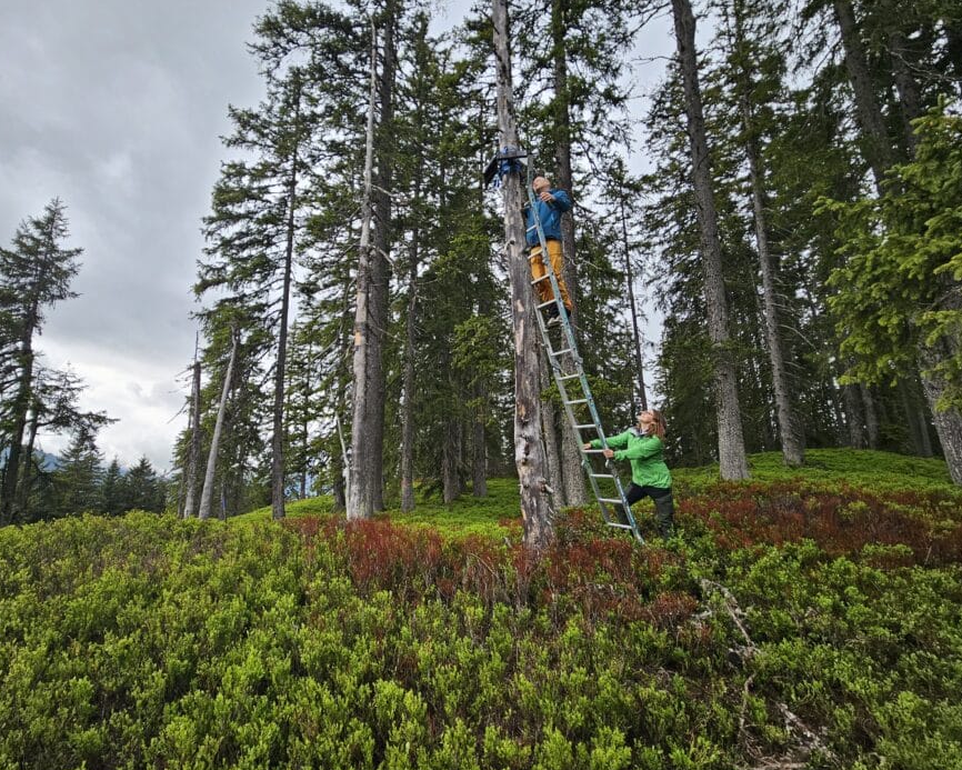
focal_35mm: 15
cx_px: 418
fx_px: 427
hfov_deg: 96.2
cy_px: 353
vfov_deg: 83.9
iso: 50
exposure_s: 1/322
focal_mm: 2.2
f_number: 2.2
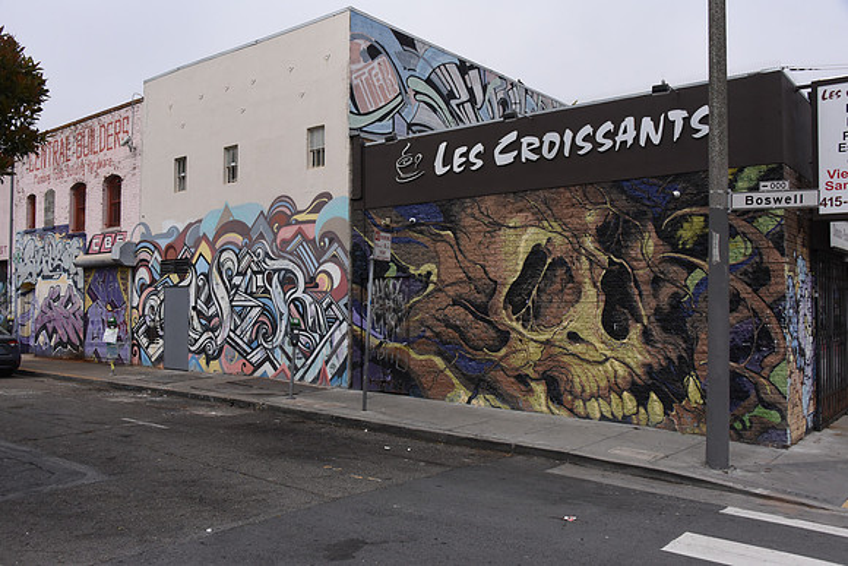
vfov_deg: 41.1
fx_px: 754
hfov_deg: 58.7
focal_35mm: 32
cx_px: 424
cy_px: 283
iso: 1600
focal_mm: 32
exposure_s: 1/4000
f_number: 9
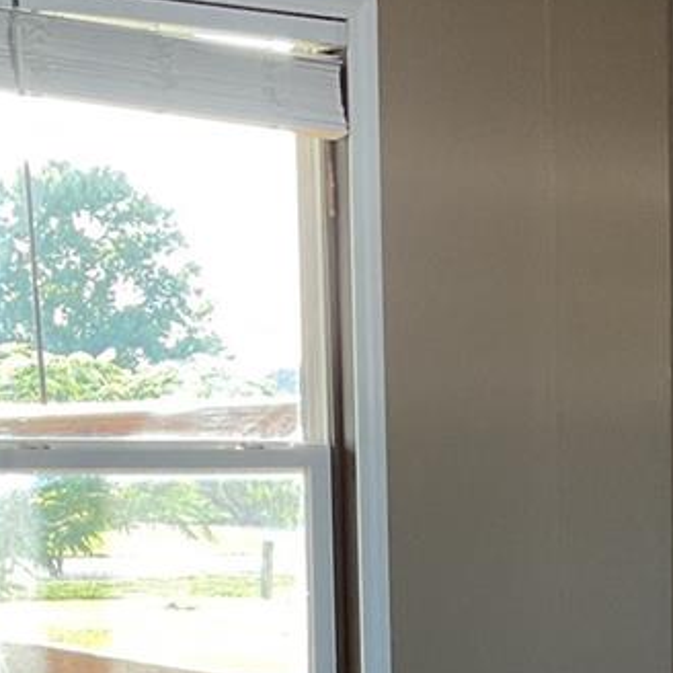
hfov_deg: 14.3
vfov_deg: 14.0
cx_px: 638
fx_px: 2640
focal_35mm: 120
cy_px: 860
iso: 40
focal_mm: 3
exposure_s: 1/60
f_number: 1.8
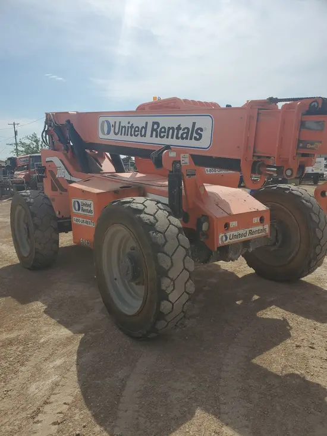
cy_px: 218
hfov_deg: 53.1
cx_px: 164
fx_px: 327
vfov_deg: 67.3
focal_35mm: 26
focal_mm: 4.3
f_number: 2.4
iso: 50
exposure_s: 1/3058
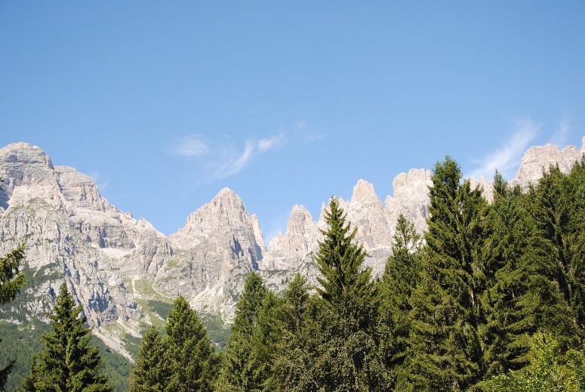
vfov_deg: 21.6
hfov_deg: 31.9
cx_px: 292
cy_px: 196
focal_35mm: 63
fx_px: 1025
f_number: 7.1
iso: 100
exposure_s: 1/200
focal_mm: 42
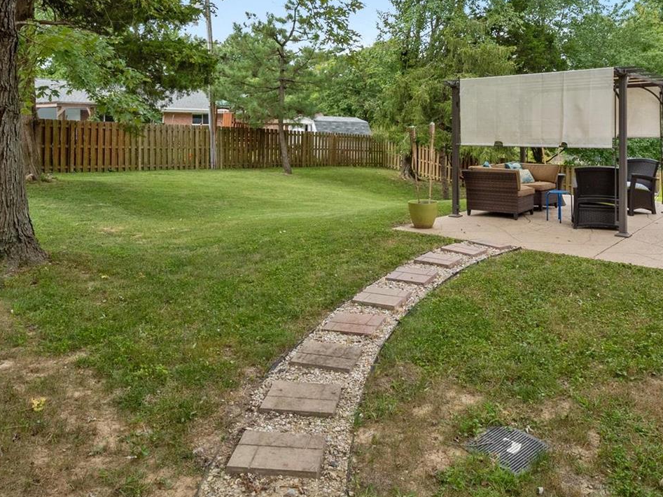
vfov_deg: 51.2
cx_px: 365
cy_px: 134
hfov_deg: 67.1
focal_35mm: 26
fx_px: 498
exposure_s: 1/125
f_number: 9
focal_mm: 8
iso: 400
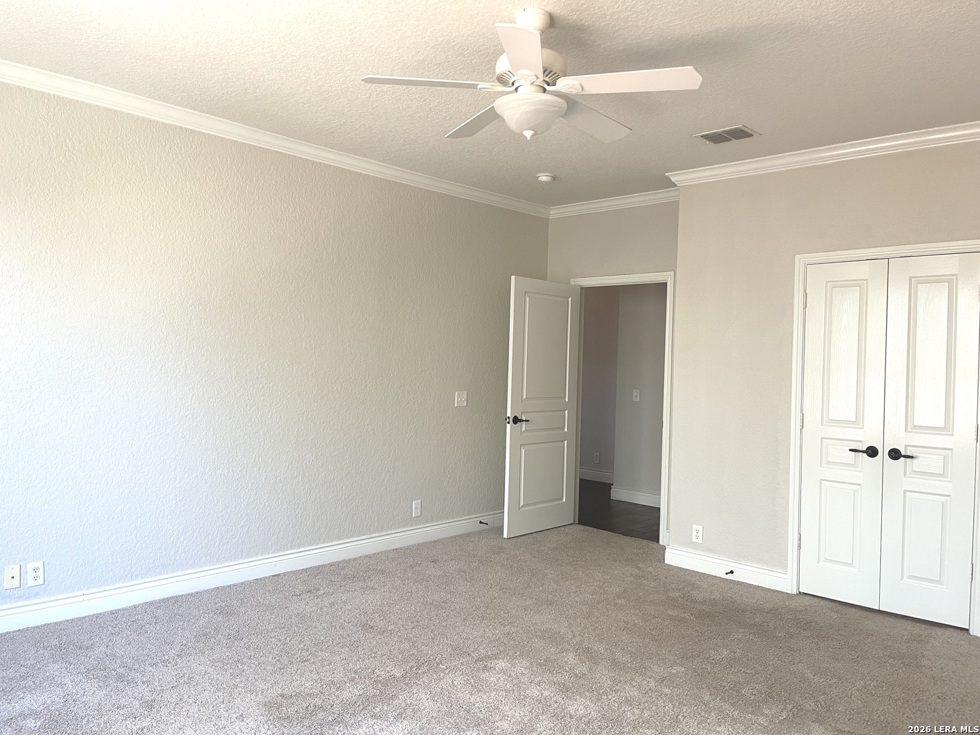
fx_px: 708
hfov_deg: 69.4
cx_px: 490
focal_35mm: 25
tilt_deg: -1.0
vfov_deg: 54.9
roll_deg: -2.3
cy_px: 368
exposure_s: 1/62
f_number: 1.6
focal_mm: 5.1
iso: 125
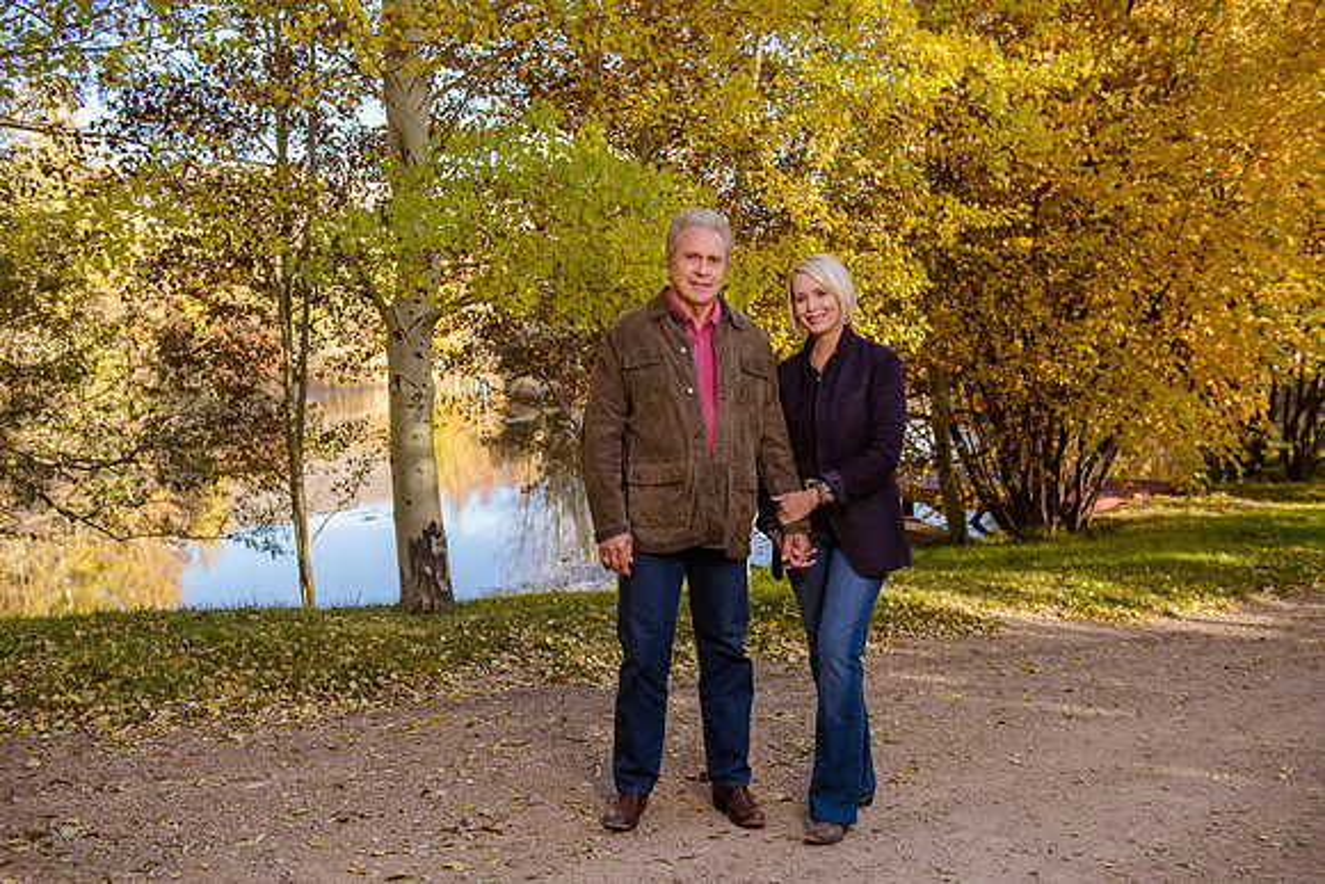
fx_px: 1325
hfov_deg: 53.1
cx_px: 662
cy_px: 442
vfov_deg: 36.9
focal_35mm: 36
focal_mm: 36
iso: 800
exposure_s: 1/640
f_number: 4
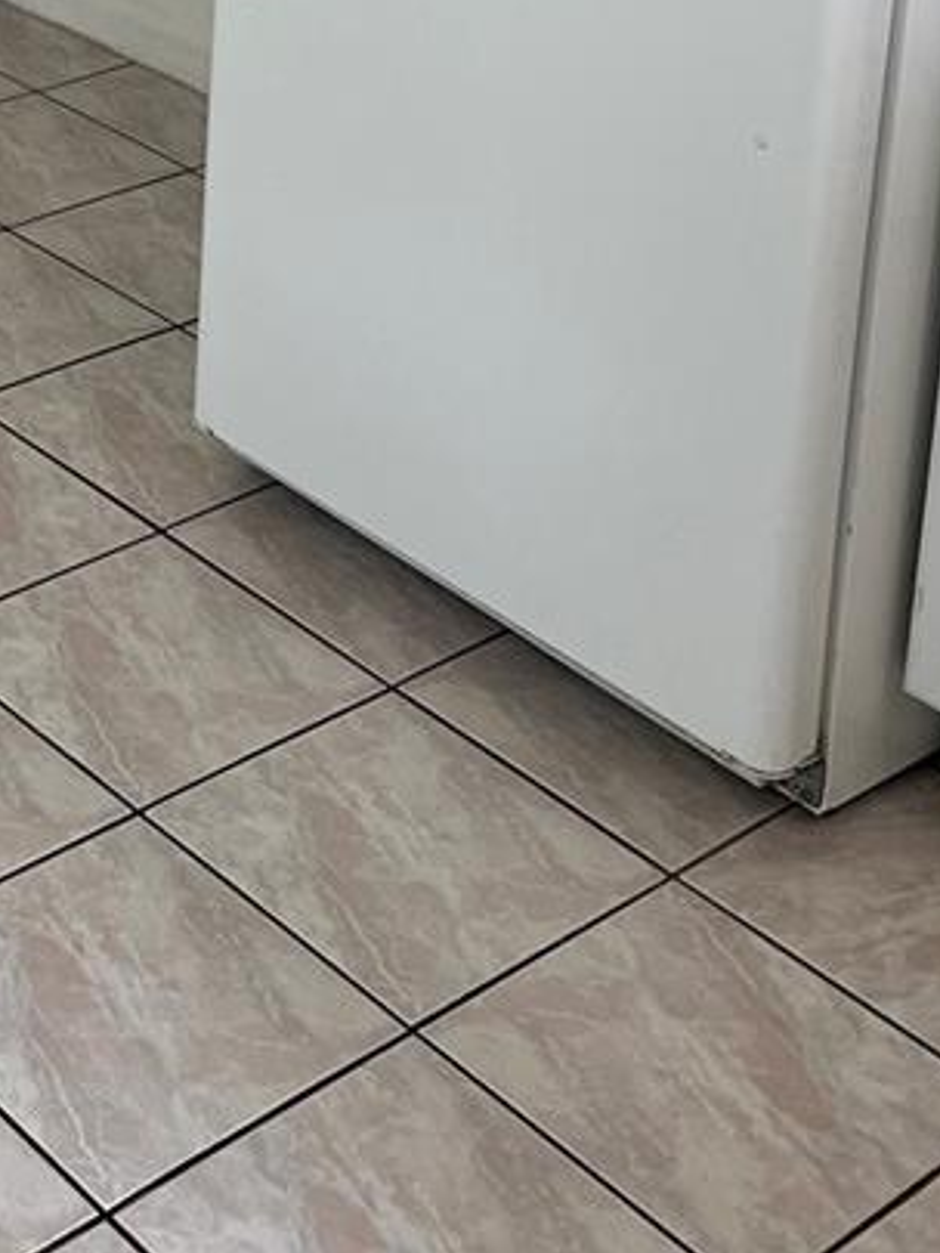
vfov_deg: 22.7
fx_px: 2786
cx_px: -201
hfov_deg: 18.1
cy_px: -353
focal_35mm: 77
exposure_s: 1/121
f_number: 1.5
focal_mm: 5.7
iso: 64
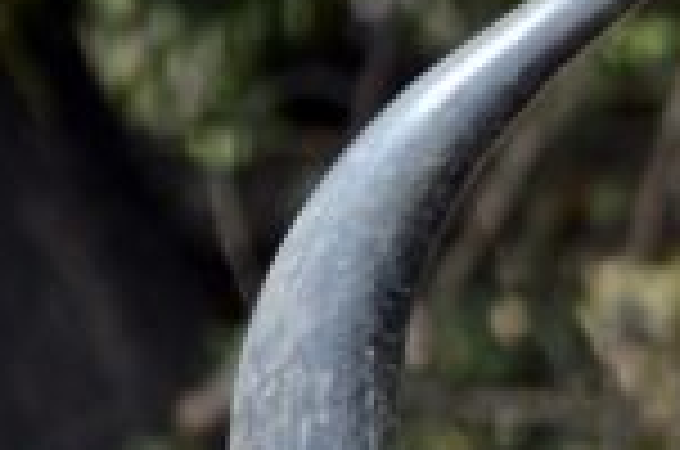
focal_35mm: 1150
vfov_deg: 1.2
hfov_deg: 1.8
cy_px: 909
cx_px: 1671
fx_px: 21670
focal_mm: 145
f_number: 5.6
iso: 400
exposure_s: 1/640
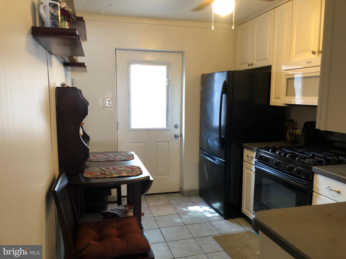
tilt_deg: -9.1
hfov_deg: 63.4
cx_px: 173
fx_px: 280
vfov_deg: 49.7
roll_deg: +0.2
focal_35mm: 28
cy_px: 130
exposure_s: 1/15
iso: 64
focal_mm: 3.99
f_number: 1.8
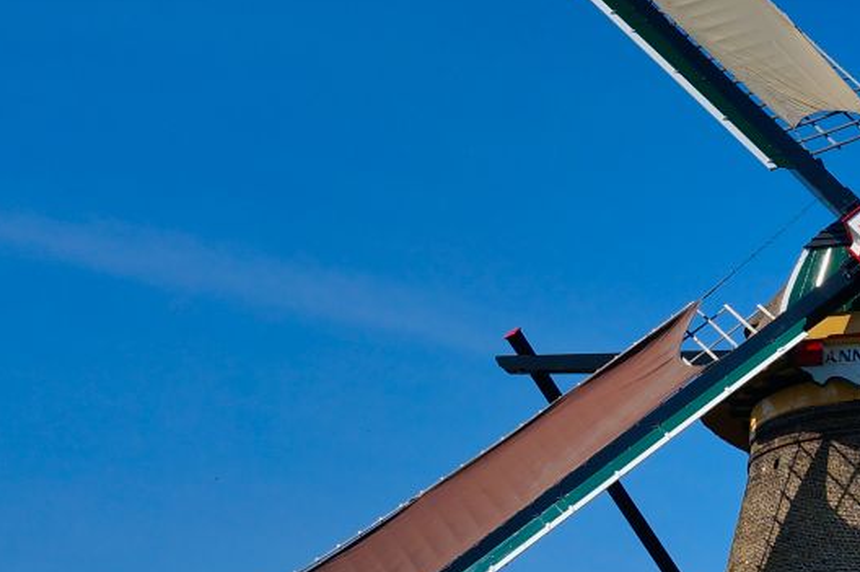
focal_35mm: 100
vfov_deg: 13.7
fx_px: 2387
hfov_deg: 18.8
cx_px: 1140
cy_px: 229
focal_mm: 22
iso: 100
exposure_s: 1/500
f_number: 8
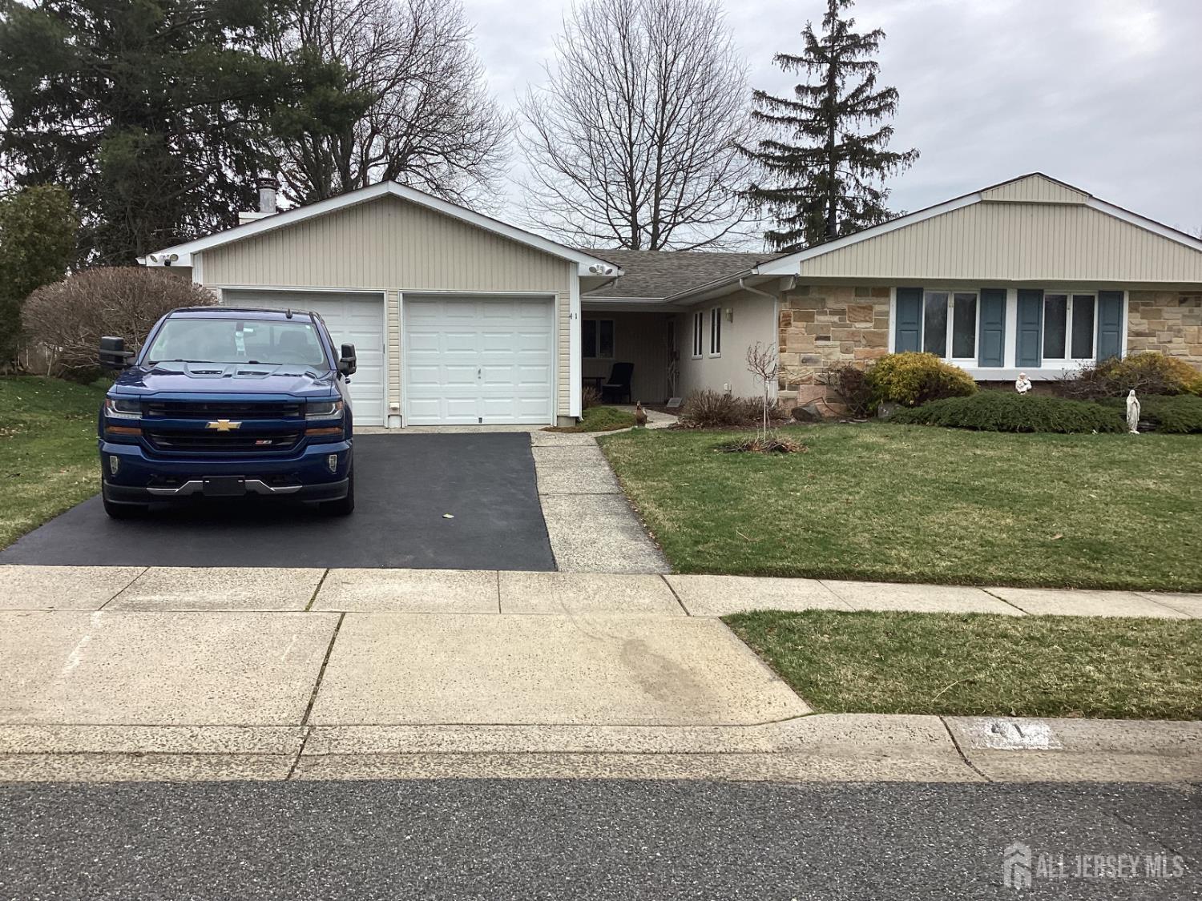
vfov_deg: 45.4
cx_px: 601
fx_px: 1076
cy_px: 450
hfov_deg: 58.4
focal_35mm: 31
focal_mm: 3.3
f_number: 2.4
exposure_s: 1/708
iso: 25
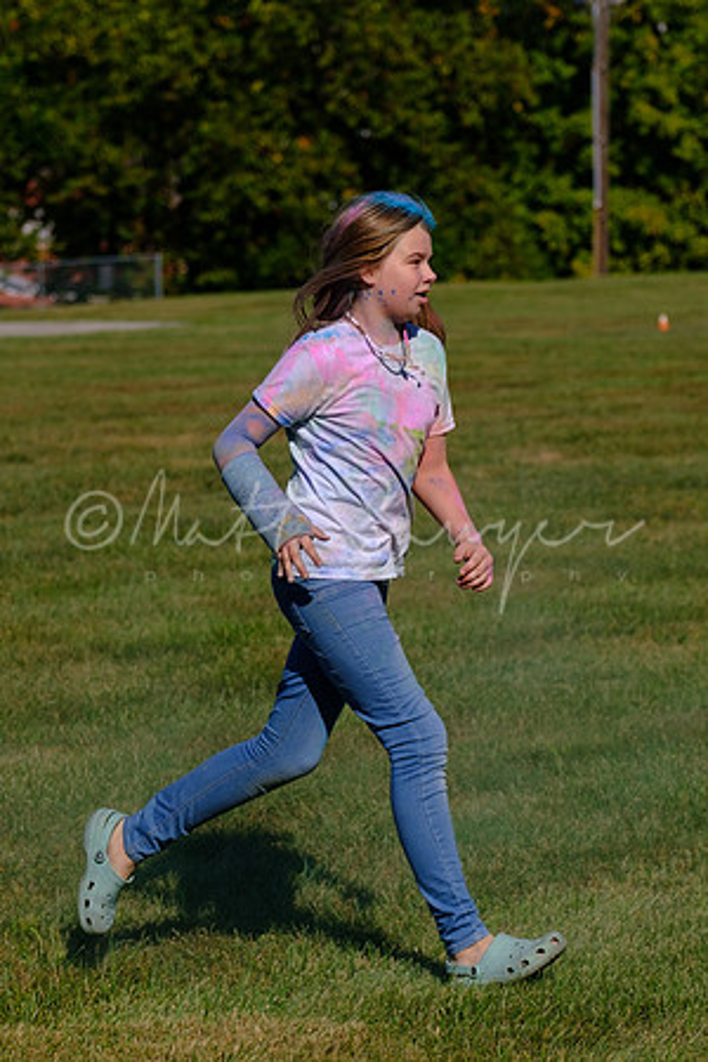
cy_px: 486
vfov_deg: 12.2
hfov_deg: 8.1
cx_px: 337
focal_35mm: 169
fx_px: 4977
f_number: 2.8
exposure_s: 1/7000
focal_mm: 58.7
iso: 200
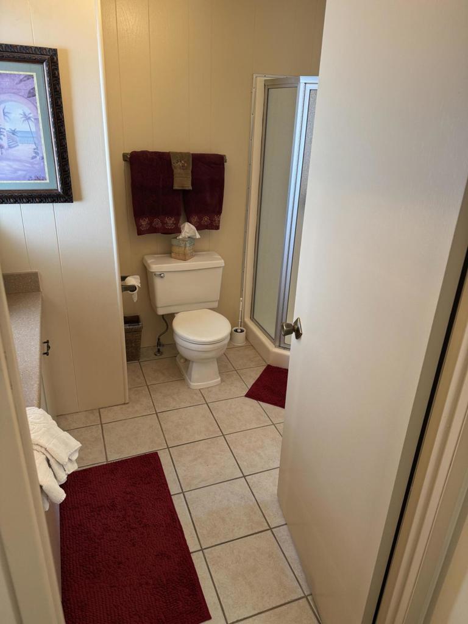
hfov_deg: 56.8
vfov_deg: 71.6
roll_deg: -2.6
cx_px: 234
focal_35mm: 24
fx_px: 433
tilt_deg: -24.8
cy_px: 312
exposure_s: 1/60
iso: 125
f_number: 1.78
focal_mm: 6.76
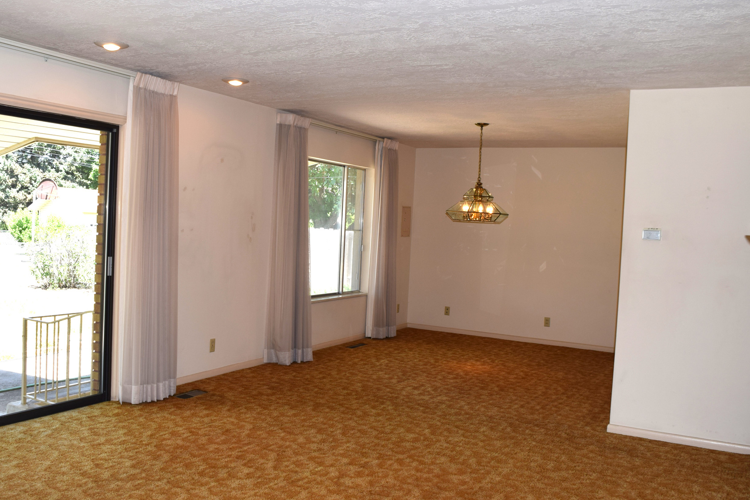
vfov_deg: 40.0
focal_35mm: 33
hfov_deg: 57.1
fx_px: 687
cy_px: 250
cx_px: 332
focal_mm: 18
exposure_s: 1/125
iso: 125
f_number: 5.6
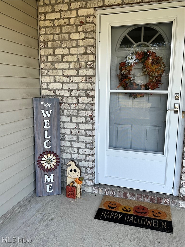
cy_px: 124
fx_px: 207
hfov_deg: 48.2
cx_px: 92
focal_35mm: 29
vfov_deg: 61.7
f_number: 1.8
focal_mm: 3
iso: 20
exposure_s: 1/122
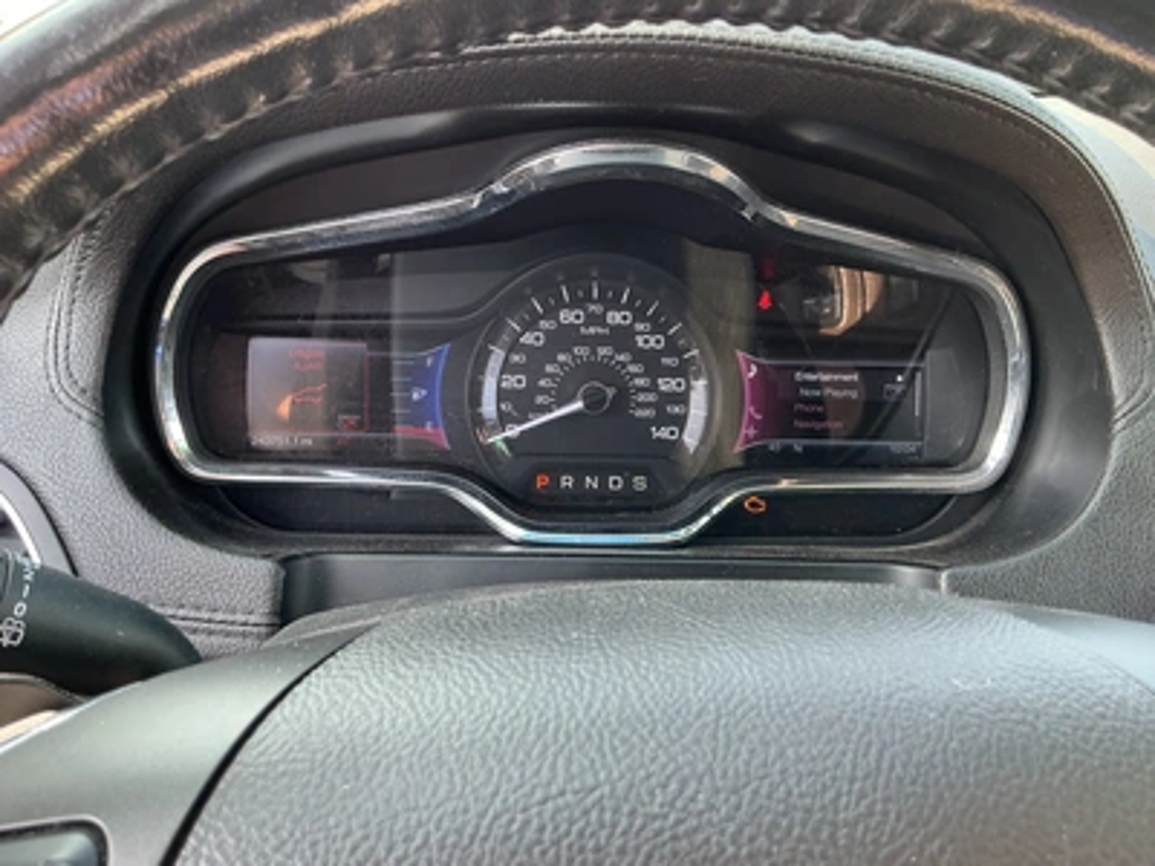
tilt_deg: -23.8
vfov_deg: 49.7
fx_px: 934
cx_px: 578
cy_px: 433
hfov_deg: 63.4
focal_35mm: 28
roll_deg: -1.7
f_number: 1.8
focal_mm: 3
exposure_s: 1/111
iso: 64
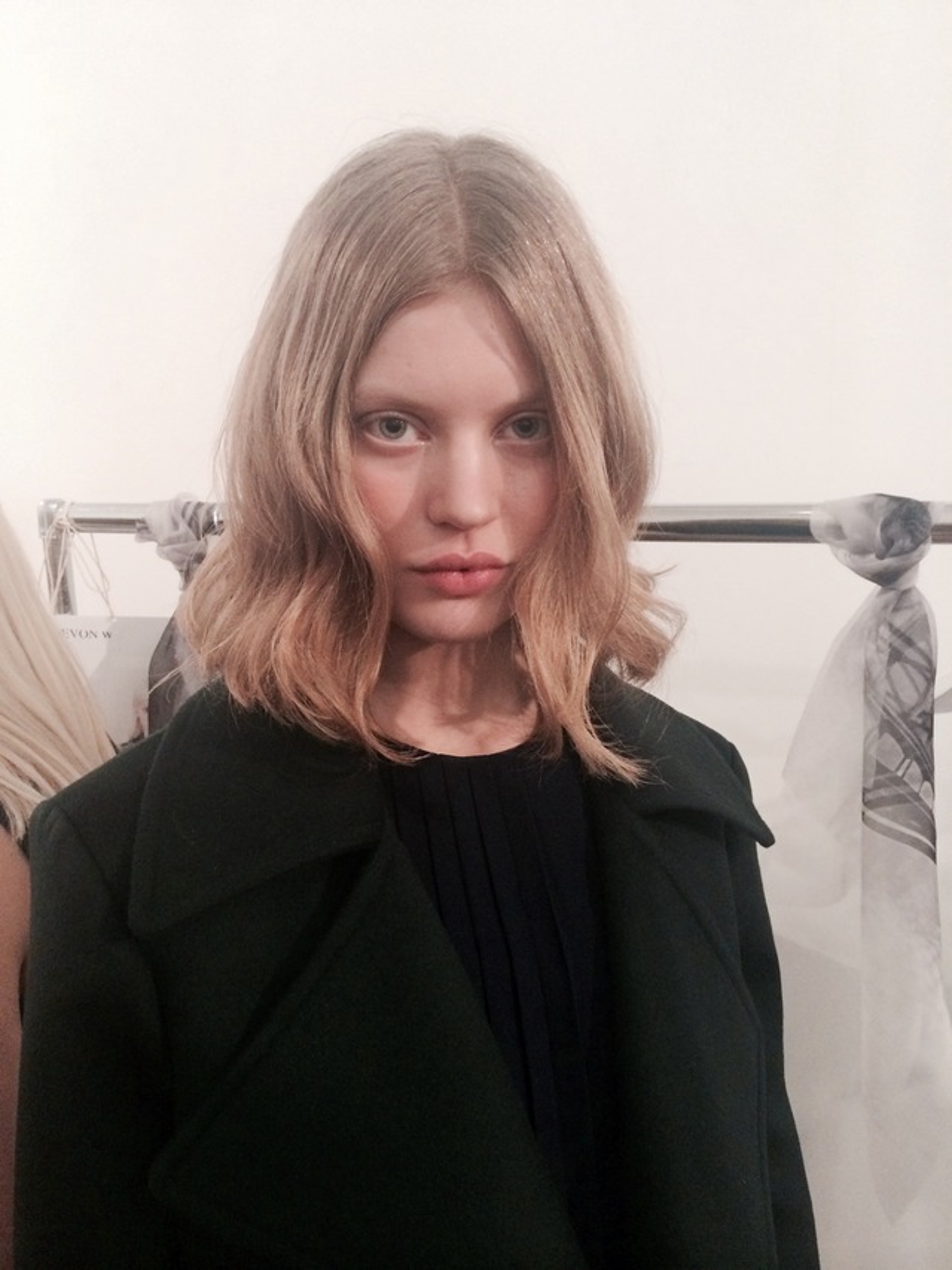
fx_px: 1100
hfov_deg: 46.8
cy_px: 635
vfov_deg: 60.0
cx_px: 476
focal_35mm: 30
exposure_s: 1/24
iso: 320
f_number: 2.2
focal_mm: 4.12
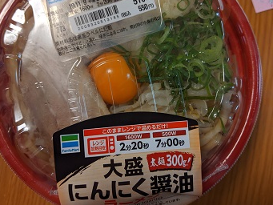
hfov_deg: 56.7
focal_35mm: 32
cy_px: 88
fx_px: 252
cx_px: 147
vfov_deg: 44.1
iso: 79
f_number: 1.8
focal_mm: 4.44
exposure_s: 1/120
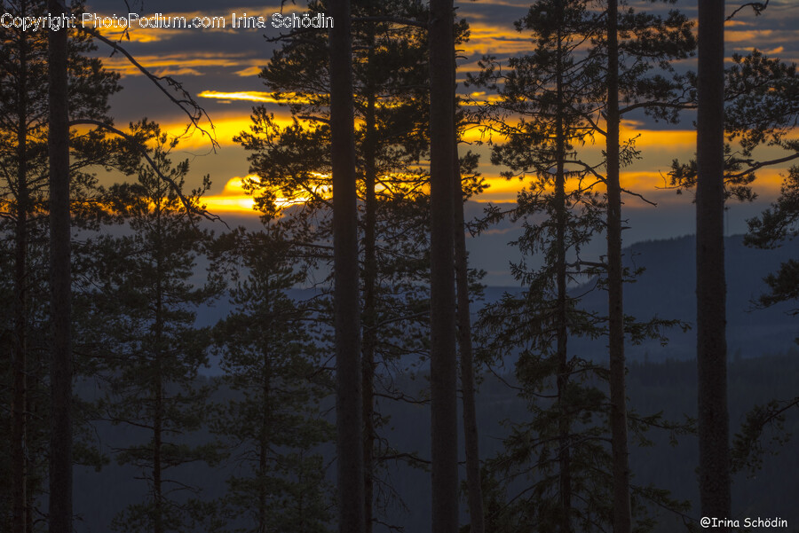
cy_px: 266
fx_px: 5329
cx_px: 400
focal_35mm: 240
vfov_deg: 5.7
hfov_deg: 8.6
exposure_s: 1/250
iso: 100
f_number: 5.3
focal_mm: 240
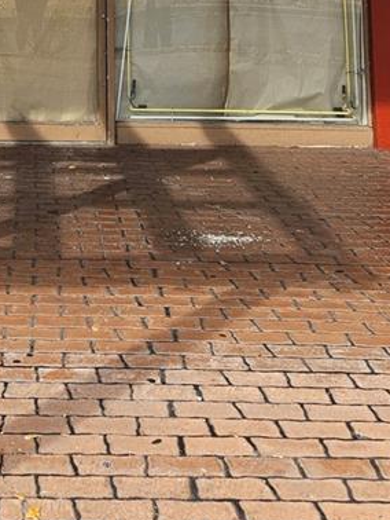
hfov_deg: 19.7
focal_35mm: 73
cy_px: -223
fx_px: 1095
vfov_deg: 22.6
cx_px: 19
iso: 25
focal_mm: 5.4
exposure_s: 1/726
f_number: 1.8
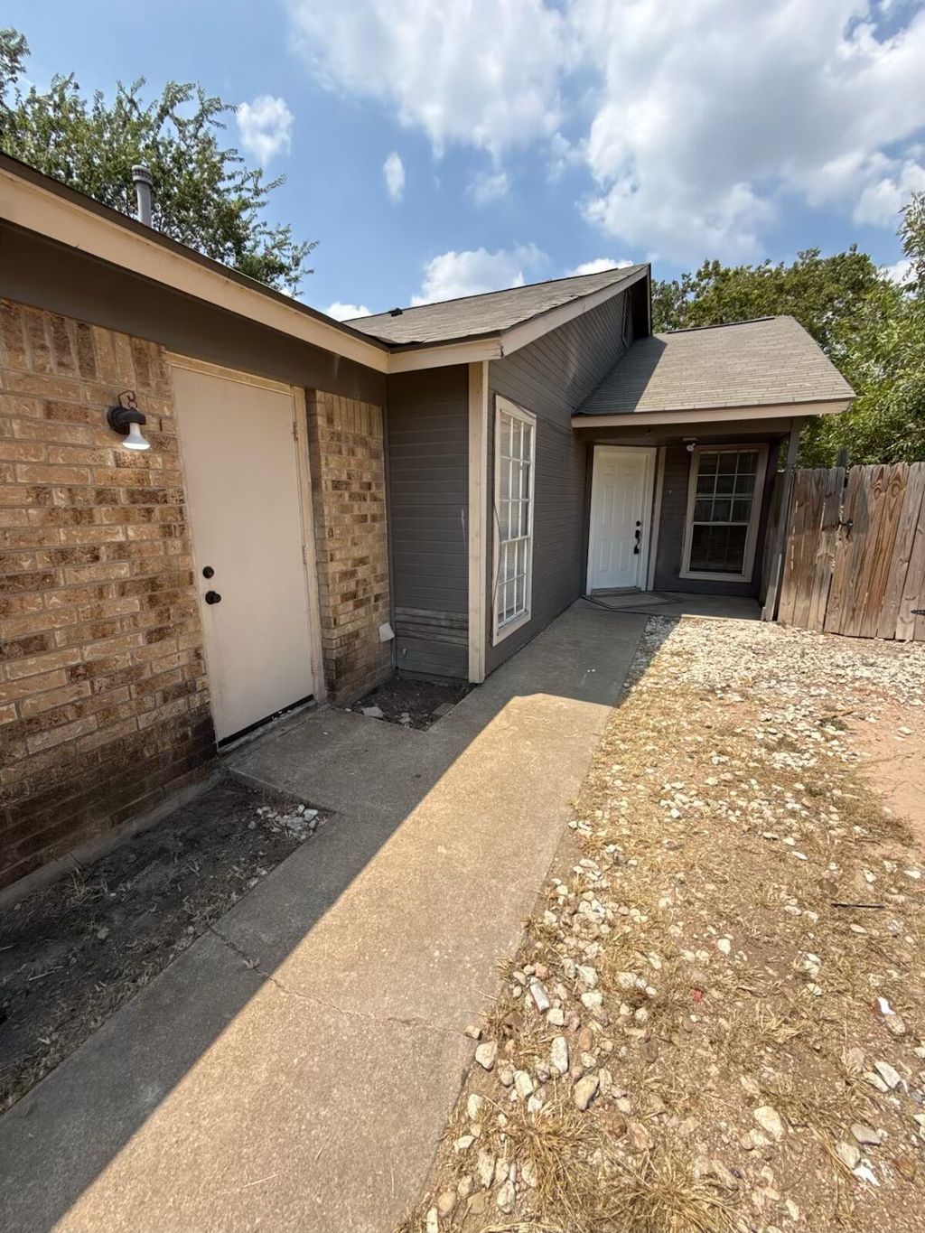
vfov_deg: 102.1
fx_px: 499
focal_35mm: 14
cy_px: 616
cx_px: 462
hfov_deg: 85.7
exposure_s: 1/1572
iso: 50
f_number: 2.2
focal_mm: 2.22
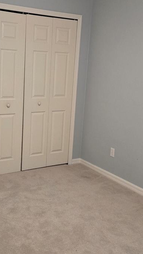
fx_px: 297
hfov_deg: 27.0
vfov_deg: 46.4
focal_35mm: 44
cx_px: 50
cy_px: 116
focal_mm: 5.4
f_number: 1.8
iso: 500
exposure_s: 1/120
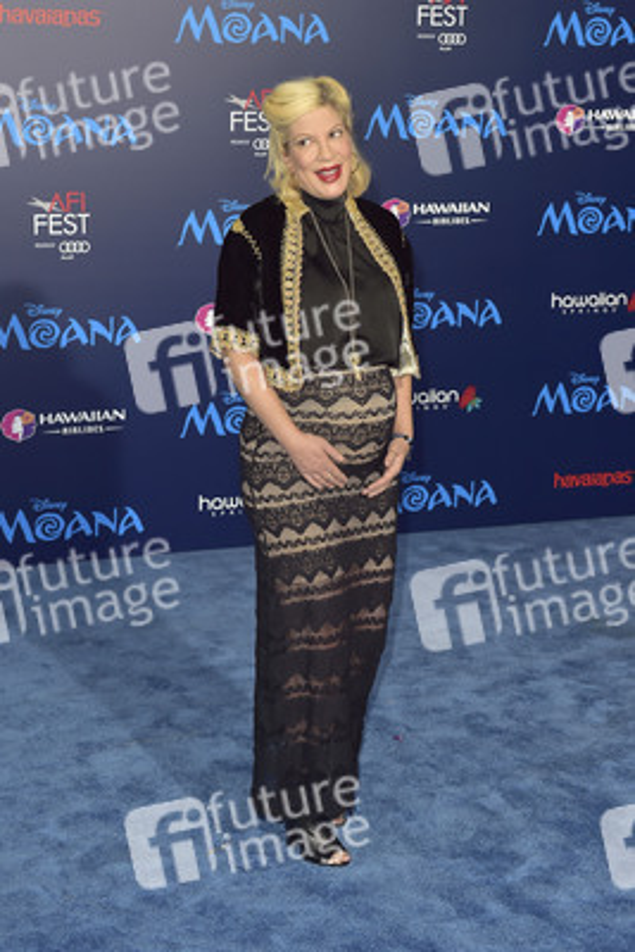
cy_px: 476
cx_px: 318
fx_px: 1269
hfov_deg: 28.1
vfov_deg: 41.1
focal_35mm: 48
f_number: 4.5
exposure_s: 1/320
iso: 400
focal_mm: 48
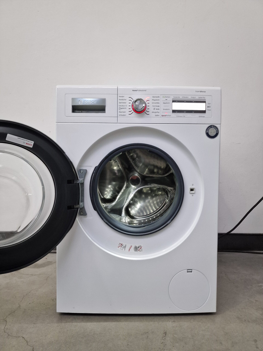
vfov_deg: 73.9
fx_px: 233
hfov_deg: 58.9
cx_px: 132
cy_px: 176
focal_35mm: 23
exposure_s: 1/100
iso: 400
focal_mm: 6.4
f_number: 1.8
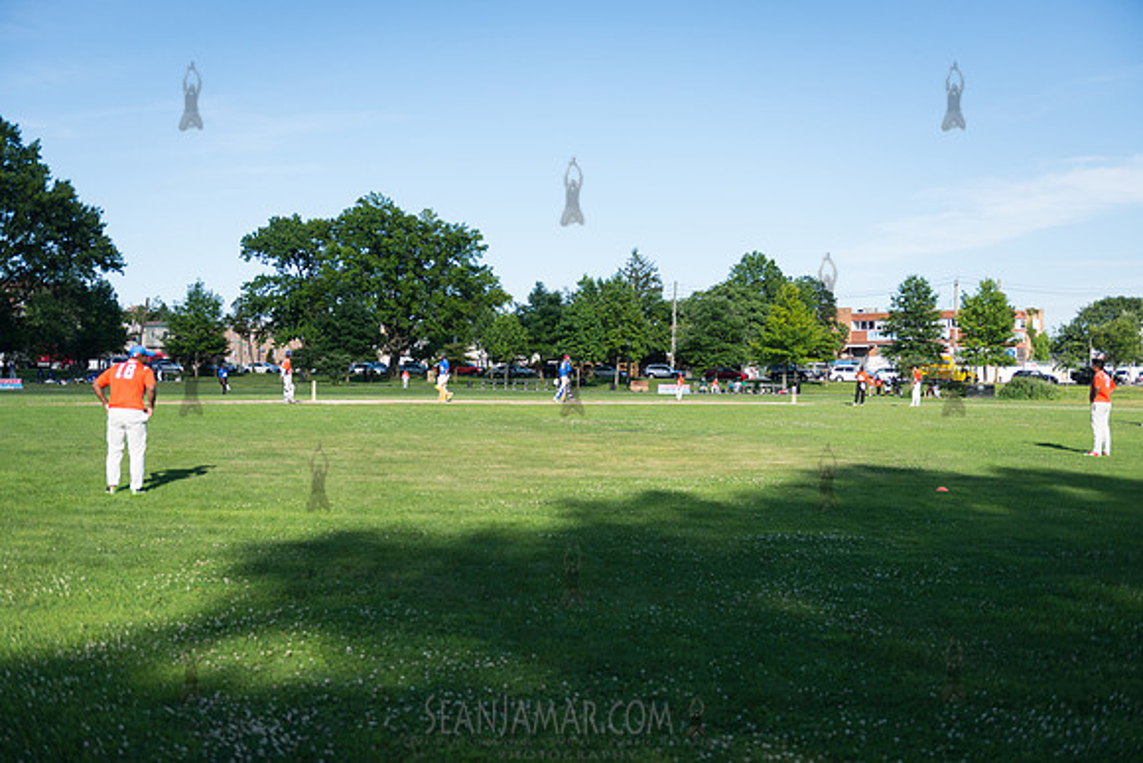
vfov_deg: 35.1
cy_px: 382
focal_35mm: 38
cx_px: 572
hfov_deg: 50.7
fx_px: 1207
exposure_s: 1/2500
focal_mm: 38
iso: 200
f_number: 2.8
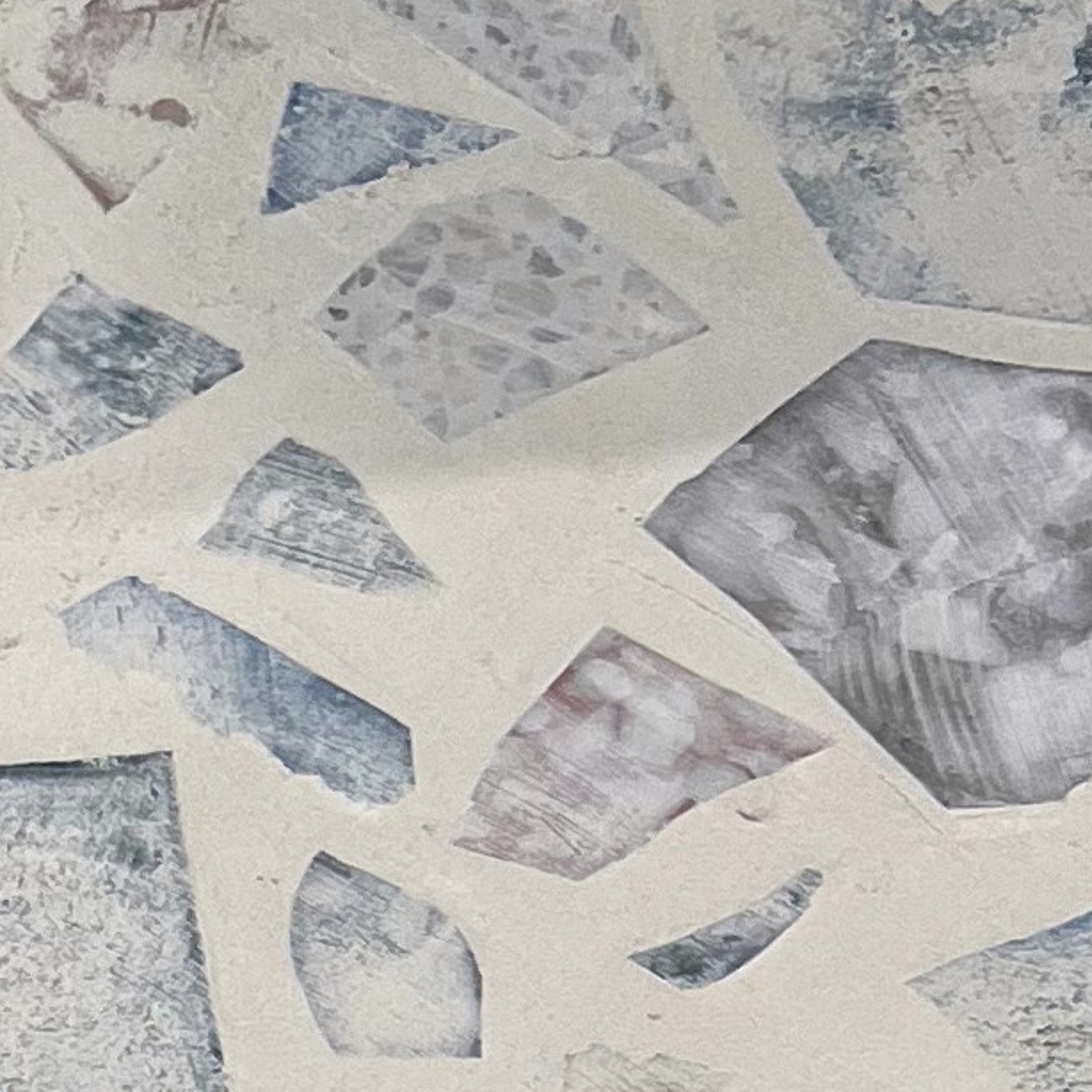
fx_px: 5389
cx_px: -1001
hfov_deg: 10.7
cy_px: 2707
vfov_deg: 10.0
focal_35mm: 151
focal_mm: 5.7
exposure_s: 1/100
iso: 40
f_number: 1.5
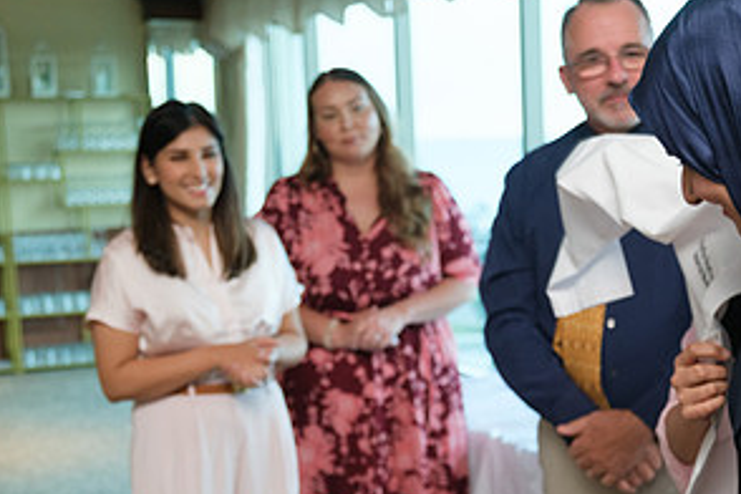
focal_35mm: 69
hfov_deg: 28.9
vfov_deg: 19.6
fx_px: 1420
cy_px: 372
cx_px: 539
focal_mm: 23.4
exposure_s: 1/125
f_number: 2.8
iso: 640
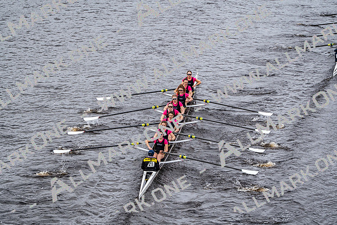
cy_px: 112
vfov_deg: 6.9
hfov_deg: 10.3
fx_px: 1873
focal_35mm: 200
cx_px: 168
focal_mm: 200
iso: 250
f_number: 2.8
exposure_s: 1/2000
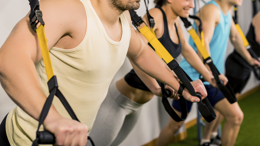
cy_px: 42
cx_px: 168
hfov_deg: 30.8
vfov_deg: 17.7
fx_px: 469
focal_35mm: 68
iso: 100
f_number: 3.2
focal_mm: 50
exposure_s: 1/160
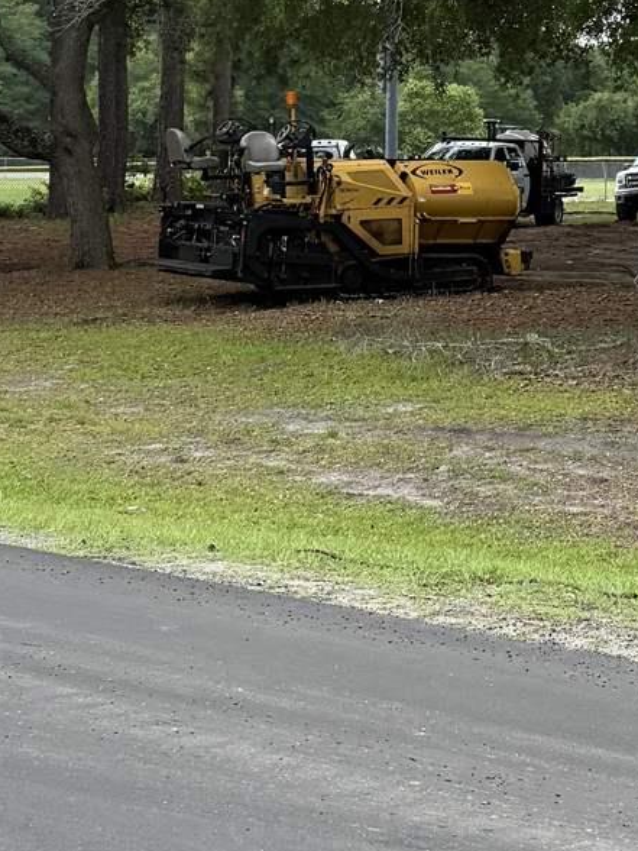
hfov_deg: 15.7
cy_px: 155
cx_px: 448
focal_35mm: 94
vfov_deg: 20.6
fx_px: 2310
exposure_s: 1/2232
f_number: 1.78
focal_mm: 6.76
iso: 100
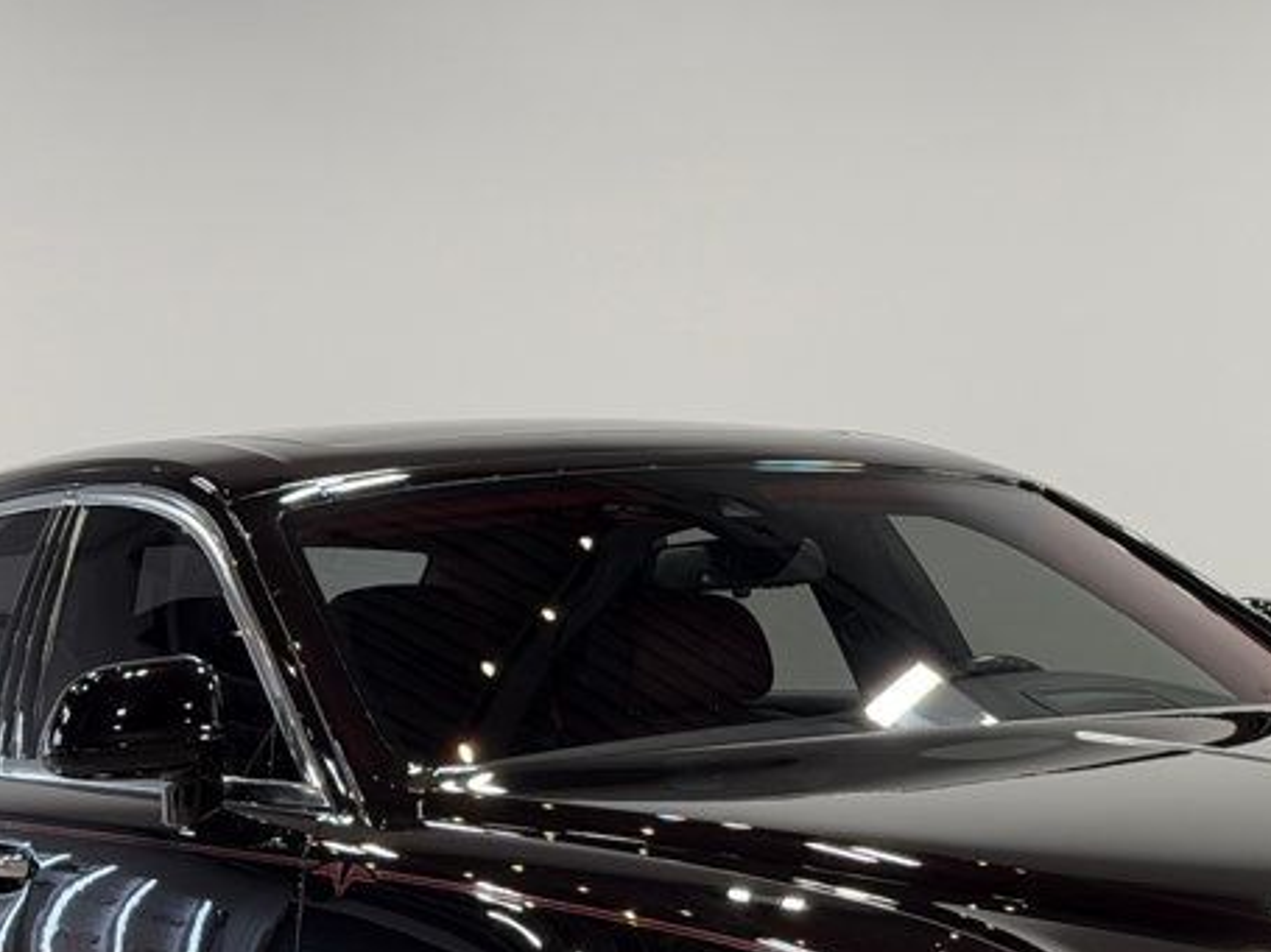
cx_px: 927
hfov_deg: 18.1
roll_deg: +2.2
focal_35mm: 108
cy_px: 960
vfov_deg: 13.5
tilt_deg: -6.4
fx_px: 3964
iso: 50
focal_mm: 6.76
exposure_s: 1/174
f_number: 1.78
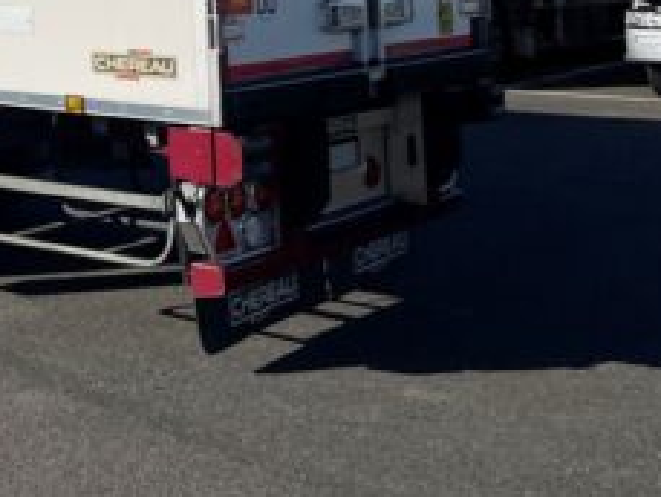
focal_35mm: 68
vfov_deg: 20.0
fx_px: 1299
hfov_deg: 25.0
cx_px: -185
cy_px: -136
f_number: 1.6
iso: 32
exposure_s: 1/10753
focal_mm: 4.2
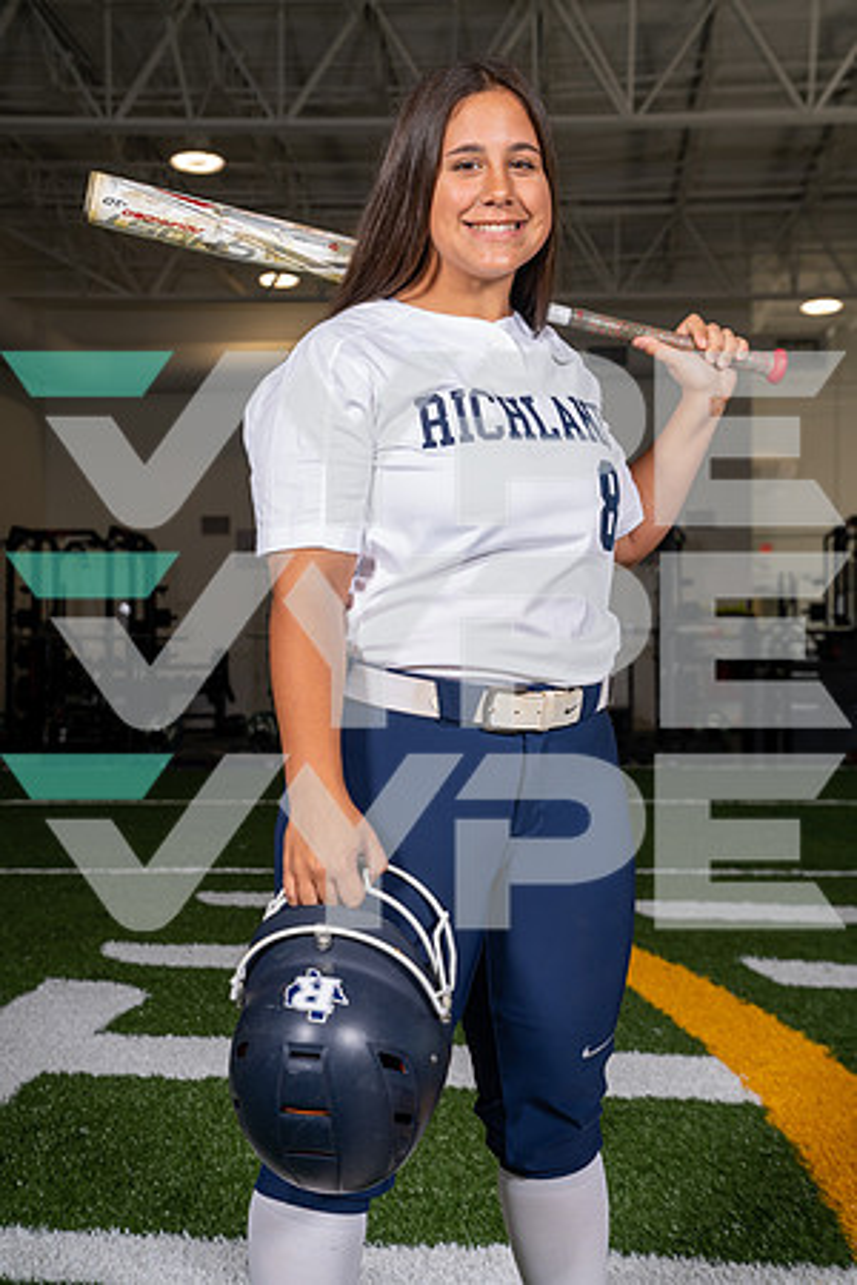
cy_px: 642
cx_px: 428
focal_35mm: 54
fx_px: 1928
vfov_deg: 36.9
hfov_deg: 25.1
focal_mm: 54
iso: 200
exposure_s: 1/200
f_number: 5.6
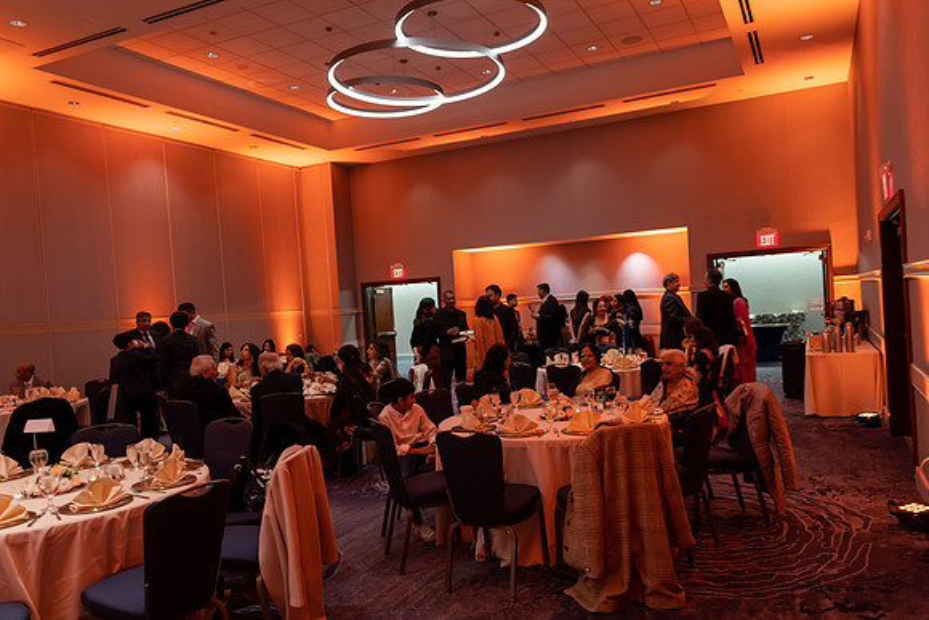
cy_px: 310
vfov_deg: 48.3
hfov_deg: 67.8
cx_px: 483
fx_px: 691
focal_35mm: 27
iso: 500
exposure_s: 1/50
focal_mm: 17
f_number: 2.8
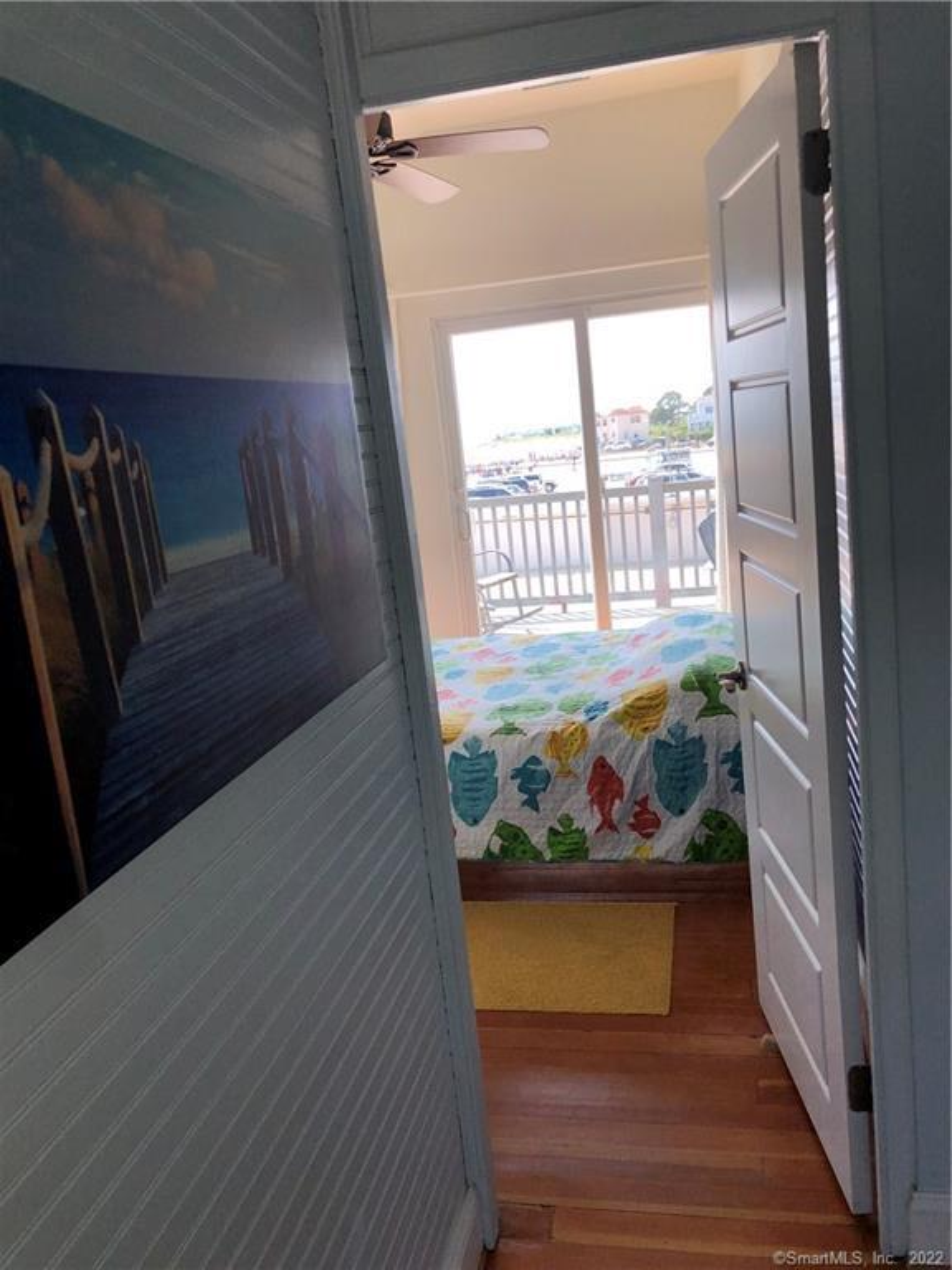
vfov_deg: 63.4
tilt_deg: -10.0
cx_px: 476
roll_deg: +4.5
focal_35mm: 28
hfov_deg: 49.7
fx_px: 1027
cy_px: 635
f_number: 1.8
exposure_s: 1/500
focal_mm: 4
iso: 40
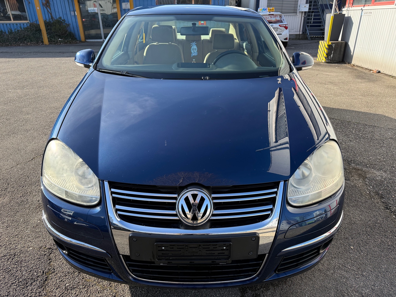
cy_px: 148
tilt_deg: -24.9
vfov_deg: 56.8
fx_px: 275
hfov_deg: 71.6
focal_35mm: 24
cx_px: 198
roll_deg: +1.7
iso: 100
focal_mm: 6.76
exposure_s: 1/1464
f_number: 1.78
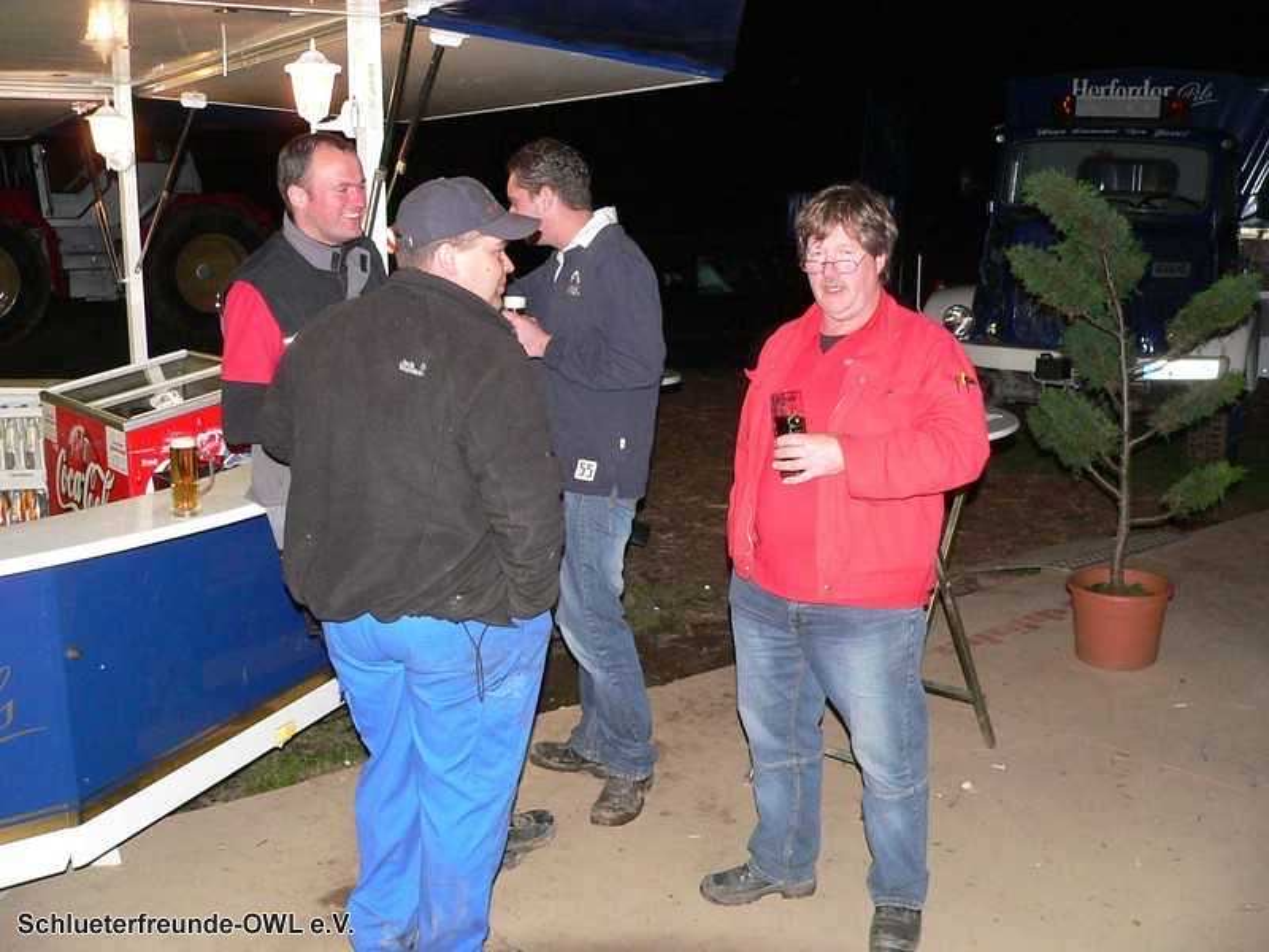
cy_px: 476
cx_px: 634
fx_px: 1320
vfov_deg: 39.7
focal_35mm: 36
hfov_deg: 51.4
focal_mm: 6
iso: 400
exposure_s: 1/60
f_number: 2.8
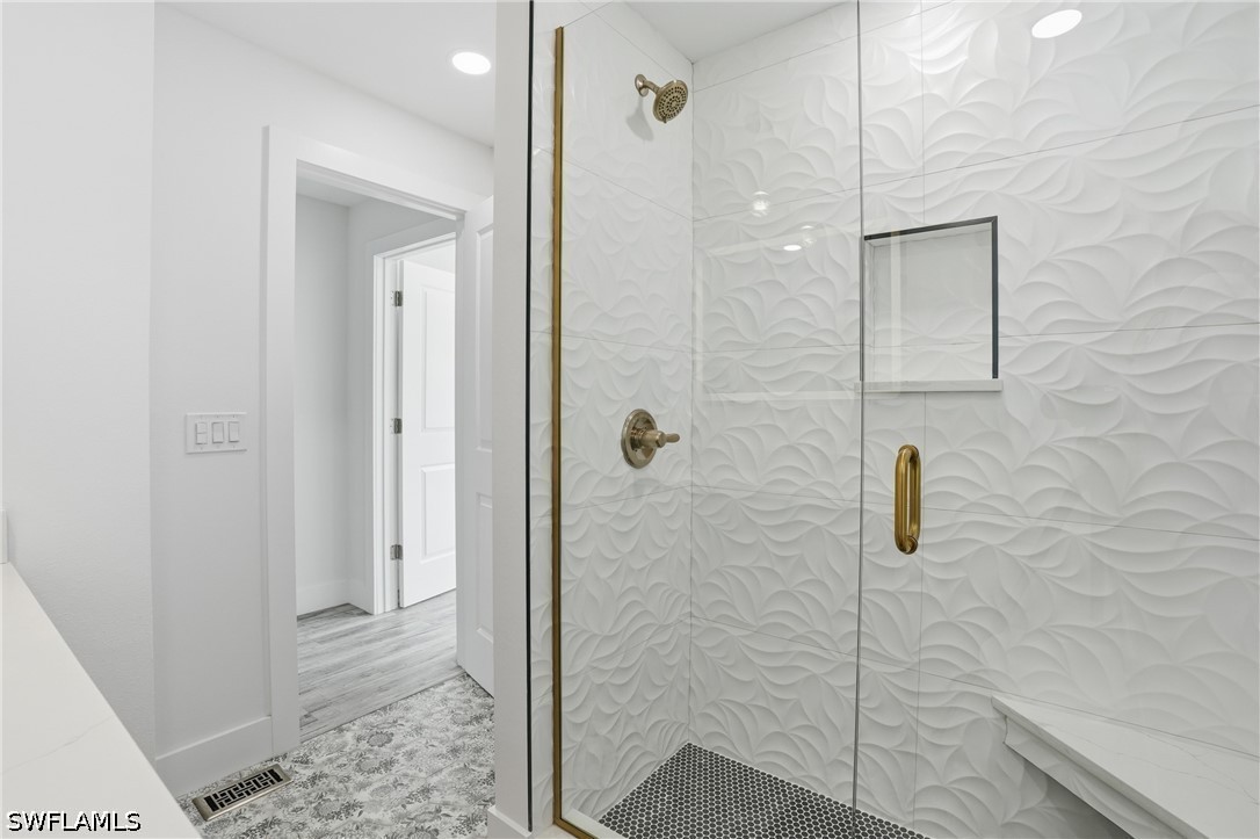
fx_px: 560
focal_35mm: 16
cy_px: 420
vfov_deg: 73.7
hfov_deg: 96.8
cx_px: 630
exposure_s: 1/200
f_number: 9
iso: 400
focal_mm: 16
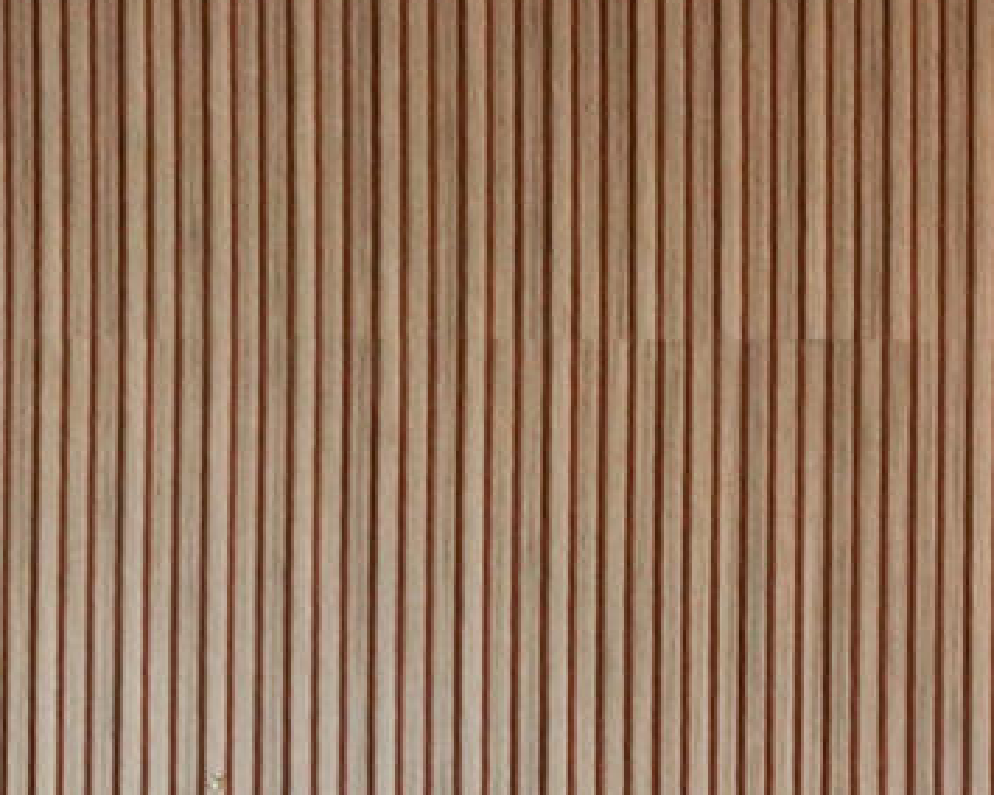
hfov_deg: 9.2
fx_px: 3501
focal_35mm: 119
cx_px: 3576
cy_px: 1458
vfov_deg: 11.9
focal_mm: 10
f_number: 4
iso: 320
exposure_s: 1/30
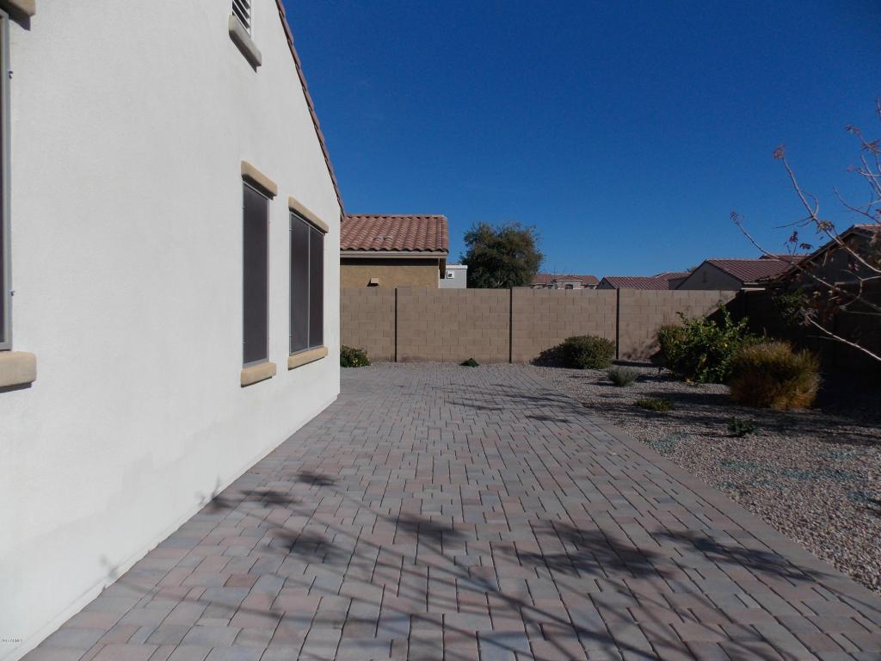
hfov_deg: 73.9
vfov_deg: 58.9
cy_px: 330
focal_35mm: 23
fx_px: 585
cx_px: 440
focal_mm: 4
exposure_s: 1/320
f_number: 9.9
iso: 80
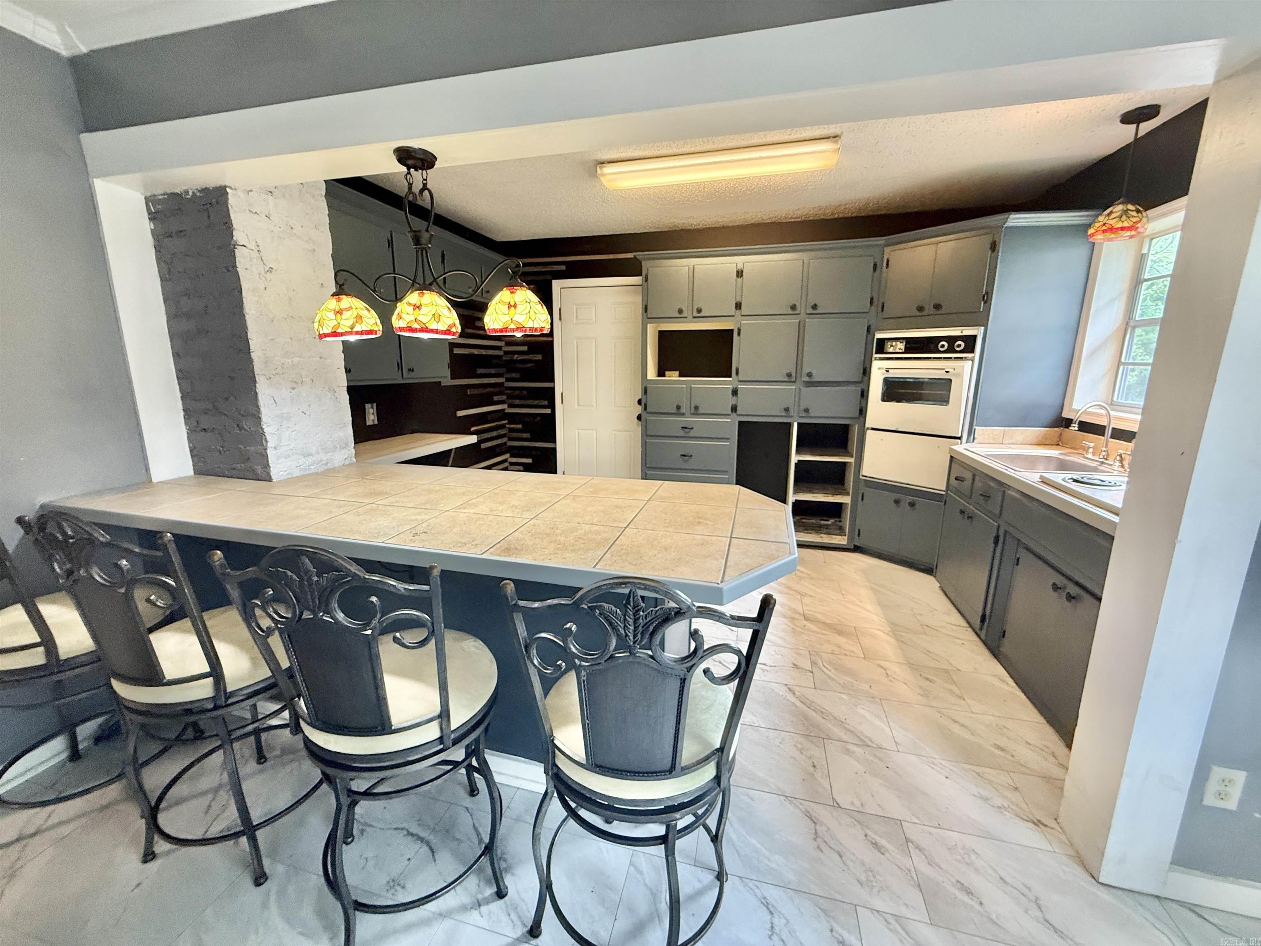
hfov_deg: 102.1
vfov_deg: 85.7
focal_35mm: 14
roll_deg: +0.1
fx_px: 510
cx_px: 630
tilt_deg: -12.7
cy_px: 473
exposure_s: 1/60
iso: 320
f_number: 2.2
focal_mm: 2.22
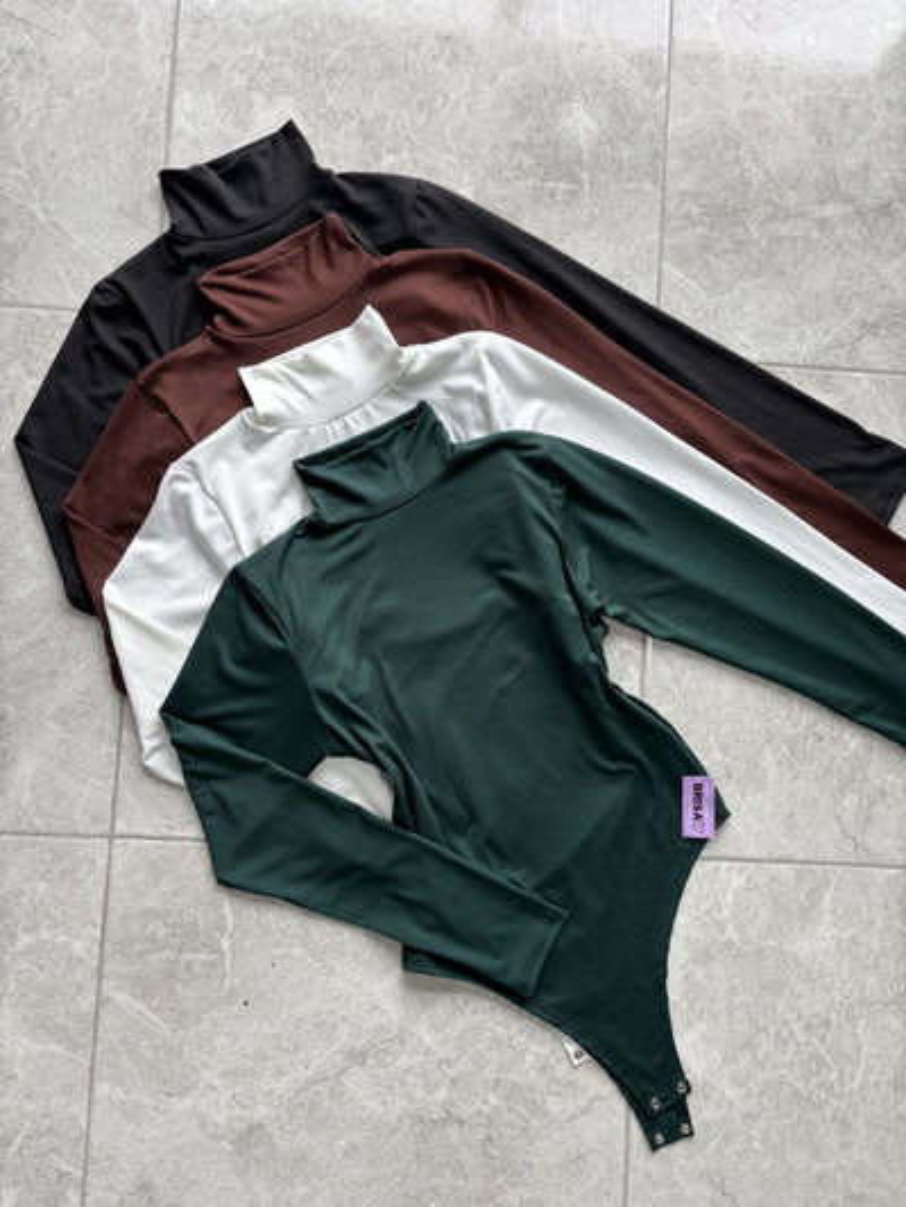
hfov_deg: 53.1
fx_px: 907
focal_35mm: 26
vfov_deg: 67.3
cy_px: 604
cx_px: 453
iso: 40
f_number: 1.6
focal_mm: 5.96
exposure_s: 1/121
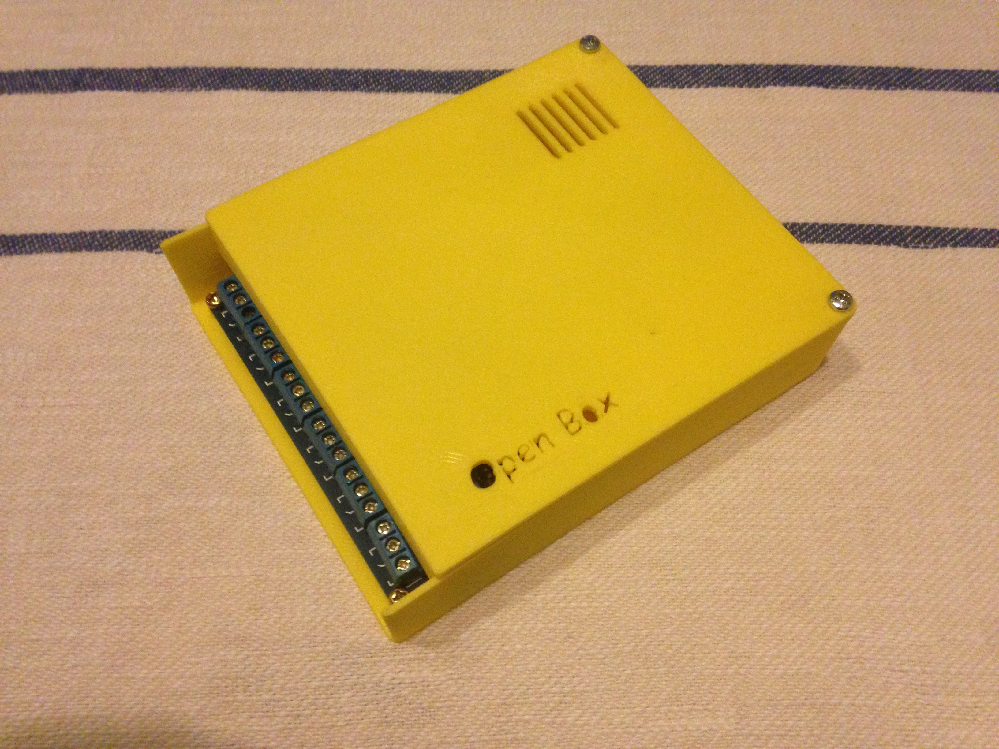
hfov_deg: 55.4
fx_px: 952
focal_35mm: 33
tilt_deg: -63.9
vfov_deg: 42.9
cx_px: 500
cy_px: 374
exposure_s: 1/17
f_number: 2.4
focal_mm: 4.12
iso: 400
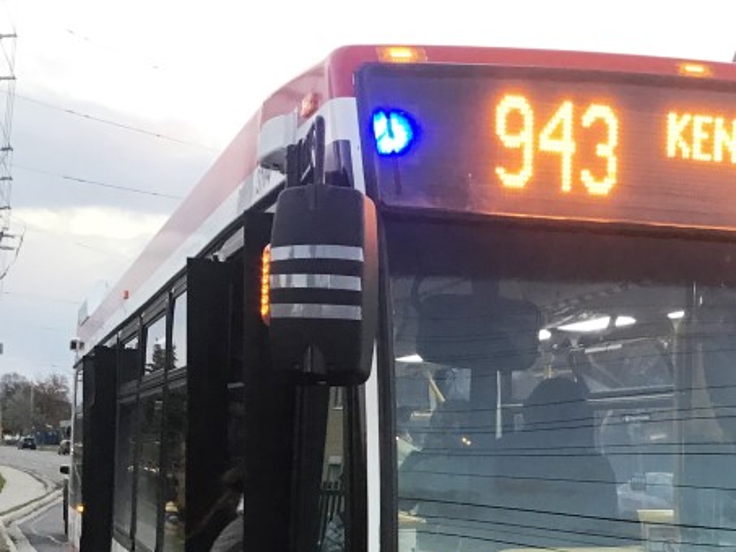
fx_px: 1489
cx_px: 598
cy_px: 550
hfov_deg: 27.2
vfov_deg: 20.4
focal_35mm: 70
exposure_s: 1/30
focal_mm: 3.3
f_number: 2.4
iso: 32
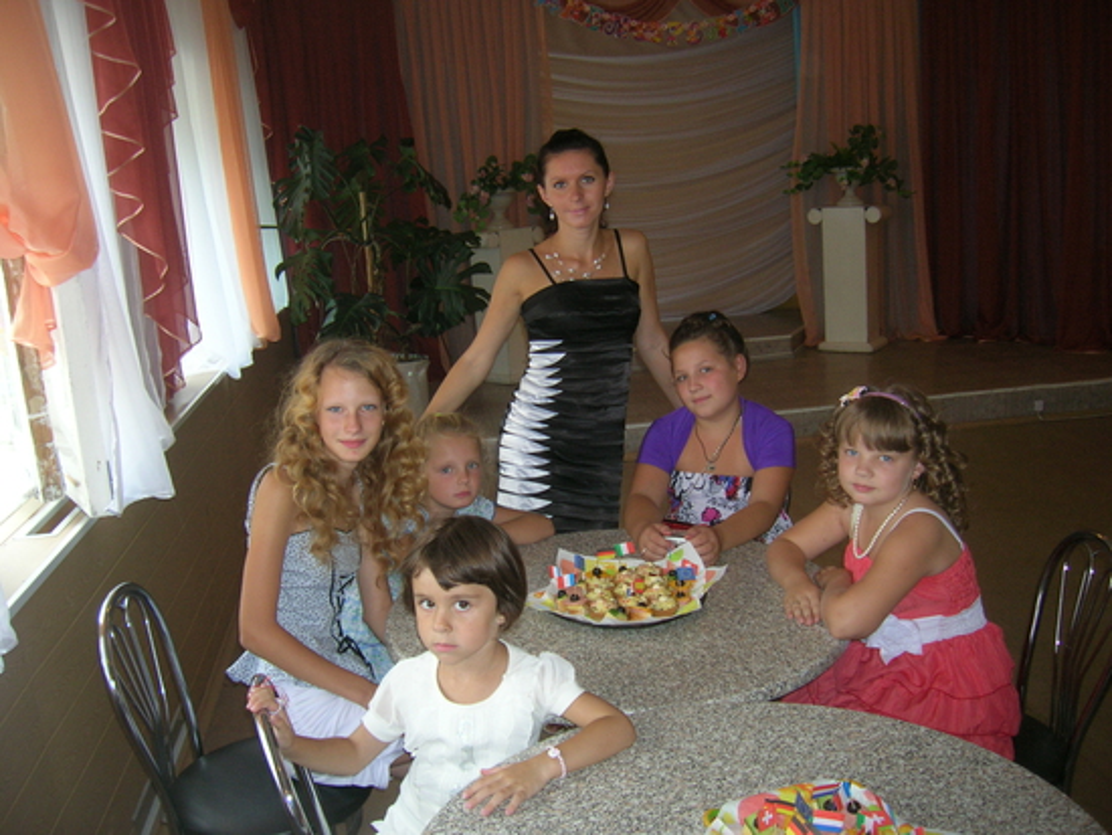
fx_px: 1093
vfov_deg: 41.8
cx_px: 556
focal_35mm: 34
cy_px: 418
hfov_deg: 53.9
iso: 81
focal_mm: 5.7
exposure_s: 1/60.1
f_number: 2.9
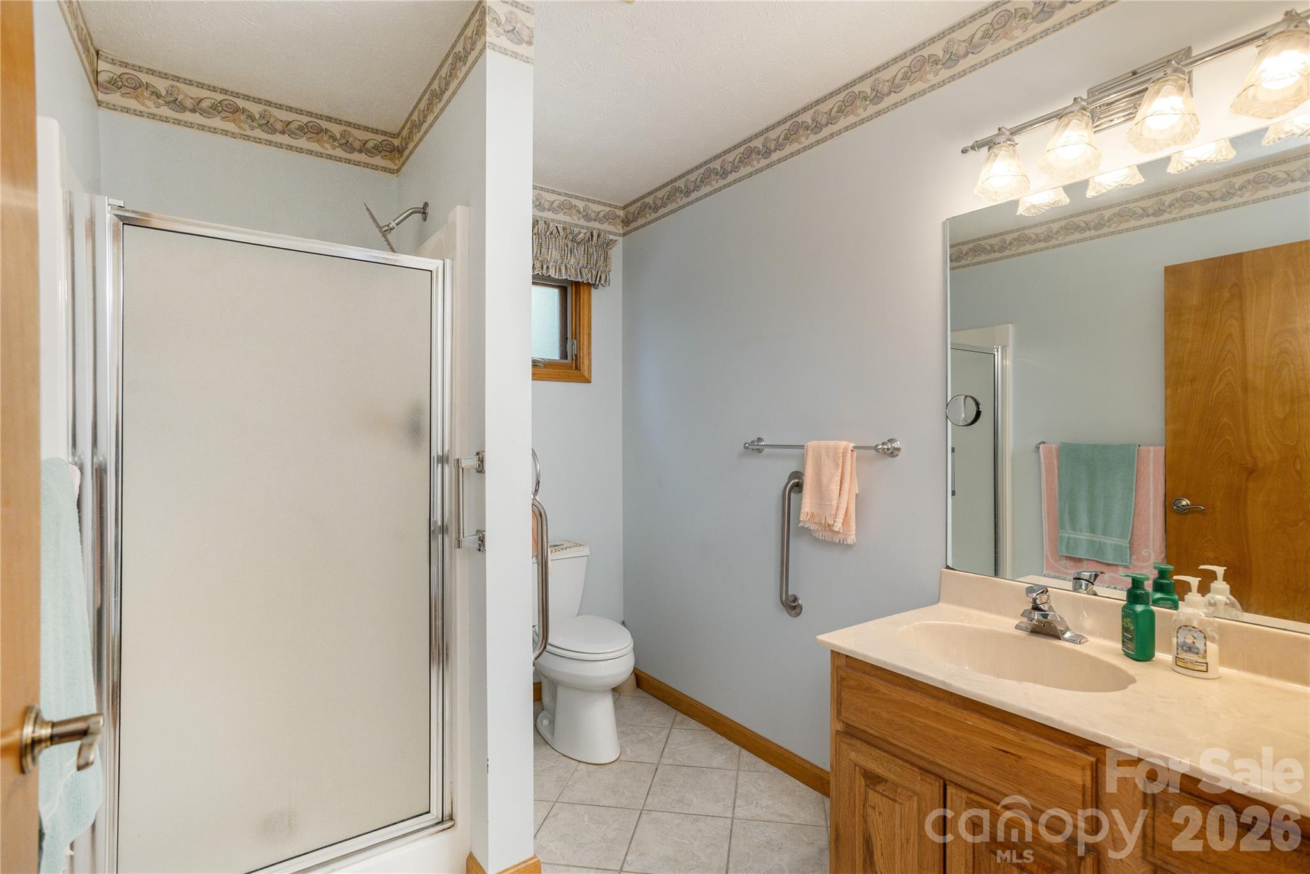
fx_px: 619
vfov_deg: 70.5
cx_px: 655
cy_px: 437
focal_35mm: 17
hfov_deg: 93.3
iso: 320
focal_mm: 17
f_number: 7.1
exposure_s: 1/100
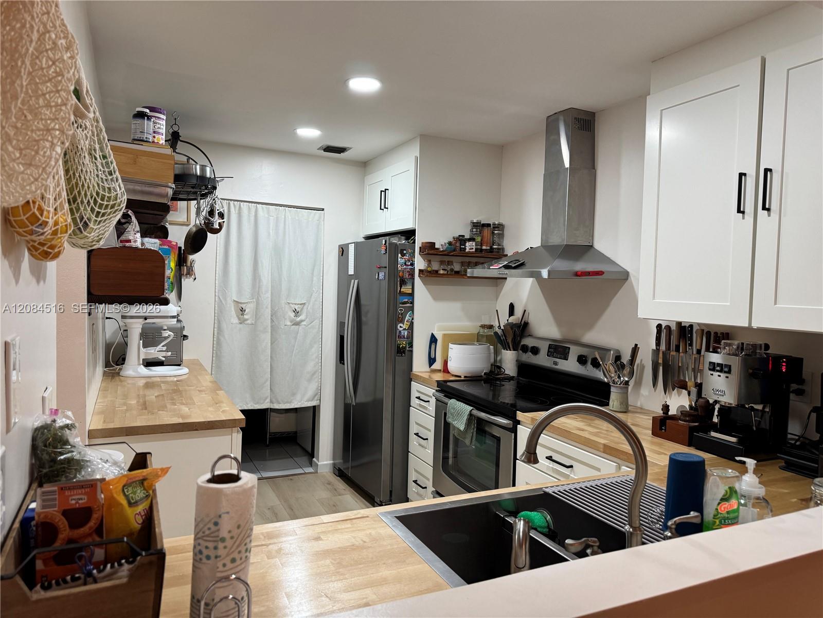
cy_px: 309
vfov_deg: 56.8
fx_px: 571
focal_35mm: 24
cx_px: 412
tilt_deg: -3.5
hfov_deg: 71.6
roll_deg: -1.8
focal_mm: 6.76
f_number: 1.78
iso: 200
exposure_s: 1/120
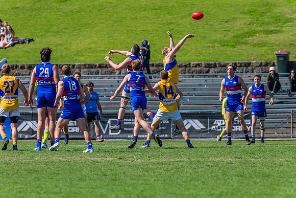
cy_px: 99
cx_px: 148
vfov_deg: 3.1
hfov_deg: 4.7
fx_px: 3635
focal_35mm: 442
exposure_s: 1/1600
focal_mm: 420
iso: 800
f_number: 7.1
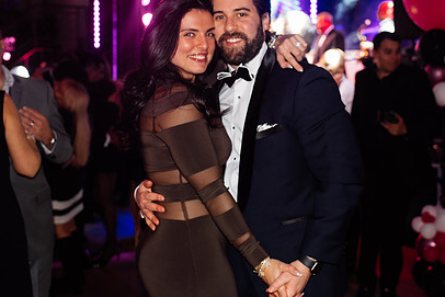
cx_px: 228
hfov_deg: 39.6
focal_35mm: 50
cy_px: 102
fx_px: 618
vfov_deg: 26.9
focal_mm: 35
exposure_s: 1/200
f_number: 2.8
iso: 1000
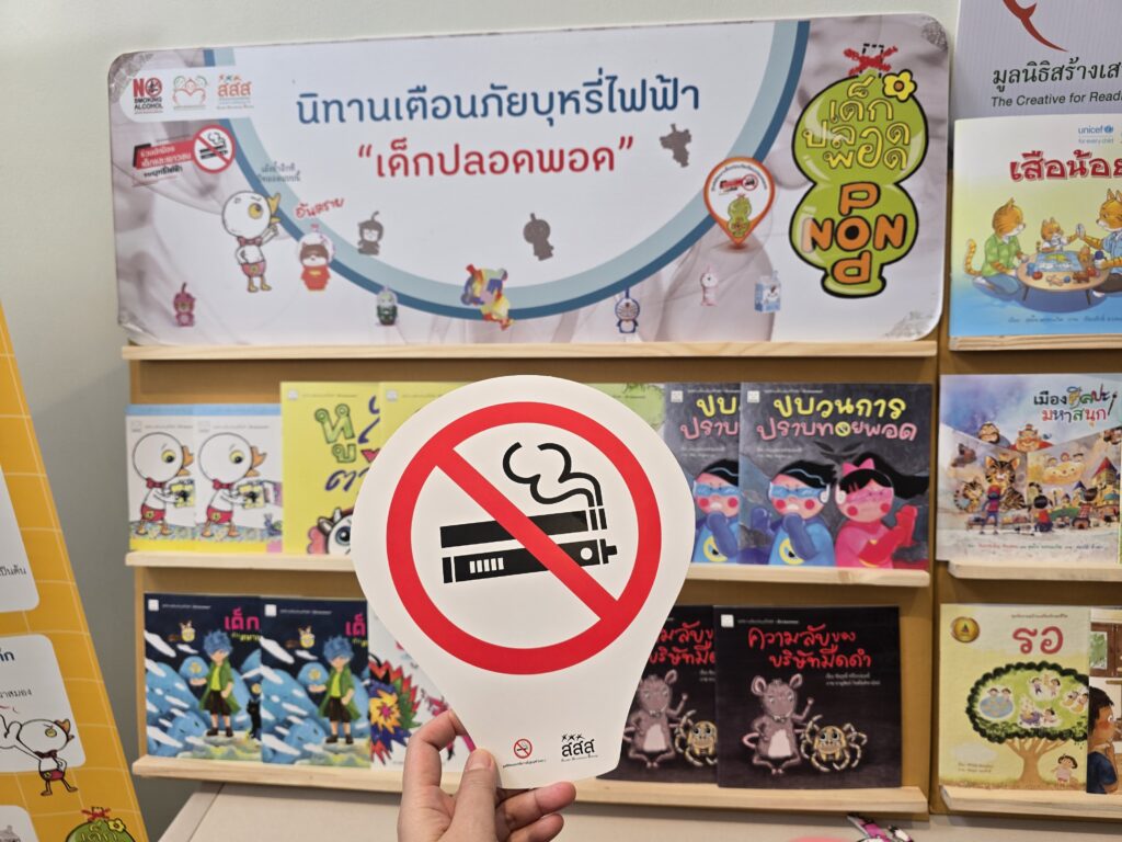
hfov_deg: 73.9
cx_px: 561
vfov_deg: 58.9
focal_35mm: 23
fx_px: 745
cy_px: 421
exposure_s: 1/100
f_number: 1.7
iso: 80
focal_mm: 6.3
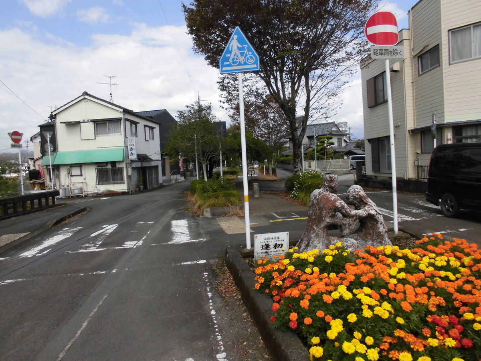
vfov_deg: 53.1
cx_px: 240
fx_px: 361
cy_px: 180
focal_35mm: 26
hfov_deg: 67.3
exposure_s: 1/500
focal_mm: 4.6
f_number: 3.5
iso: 100
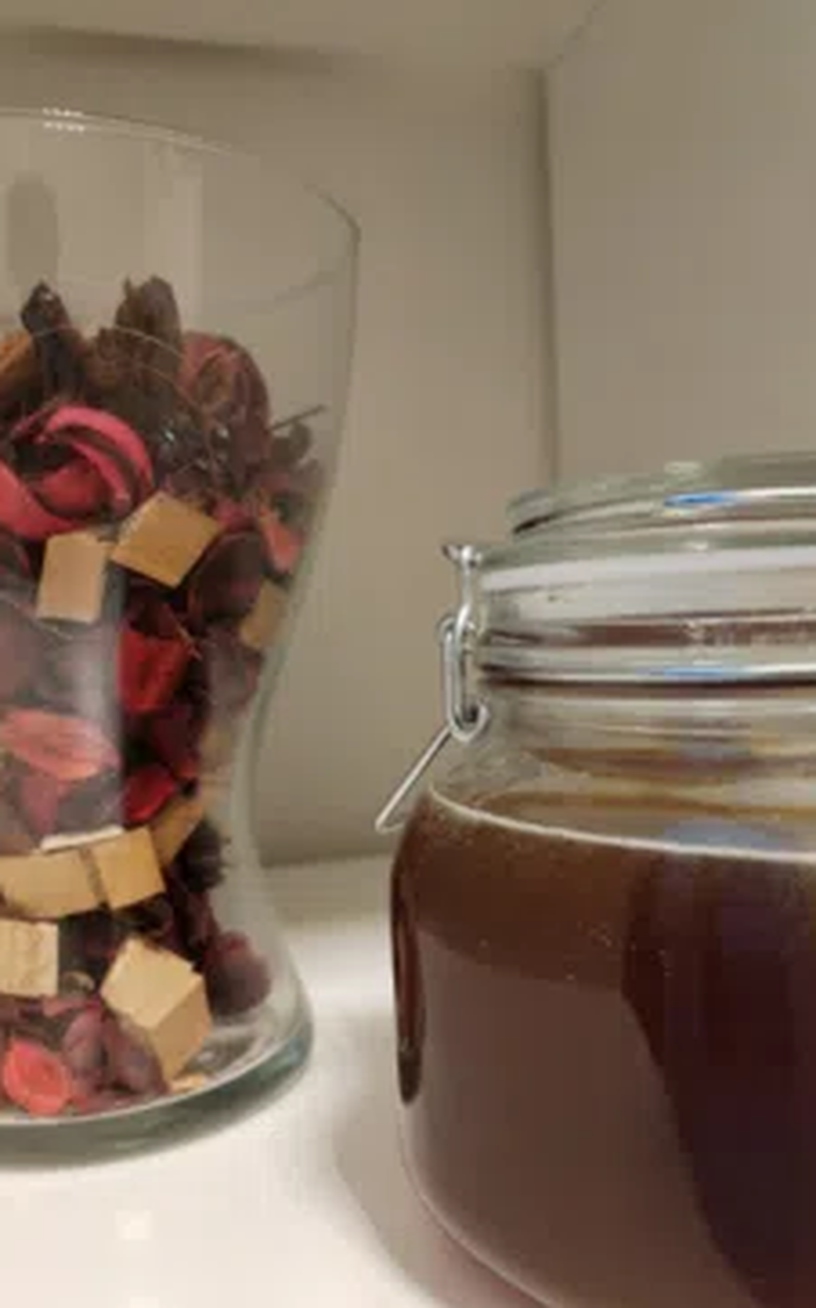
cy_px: 719
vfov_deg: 56.6
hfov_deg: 37.2
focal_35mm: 34
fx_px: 1211
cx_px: 426
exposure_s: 1/30
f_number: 1.8
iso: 341
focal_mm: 4.75
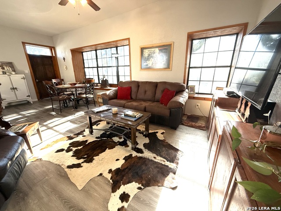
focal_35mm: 14
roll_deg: +1.0
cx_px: 140
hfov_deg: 102.1
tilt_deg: -16.3
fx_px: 114
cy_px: 106
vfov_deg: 85.7
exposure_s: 1/99
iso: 200
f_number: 2.2
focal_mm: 2.22
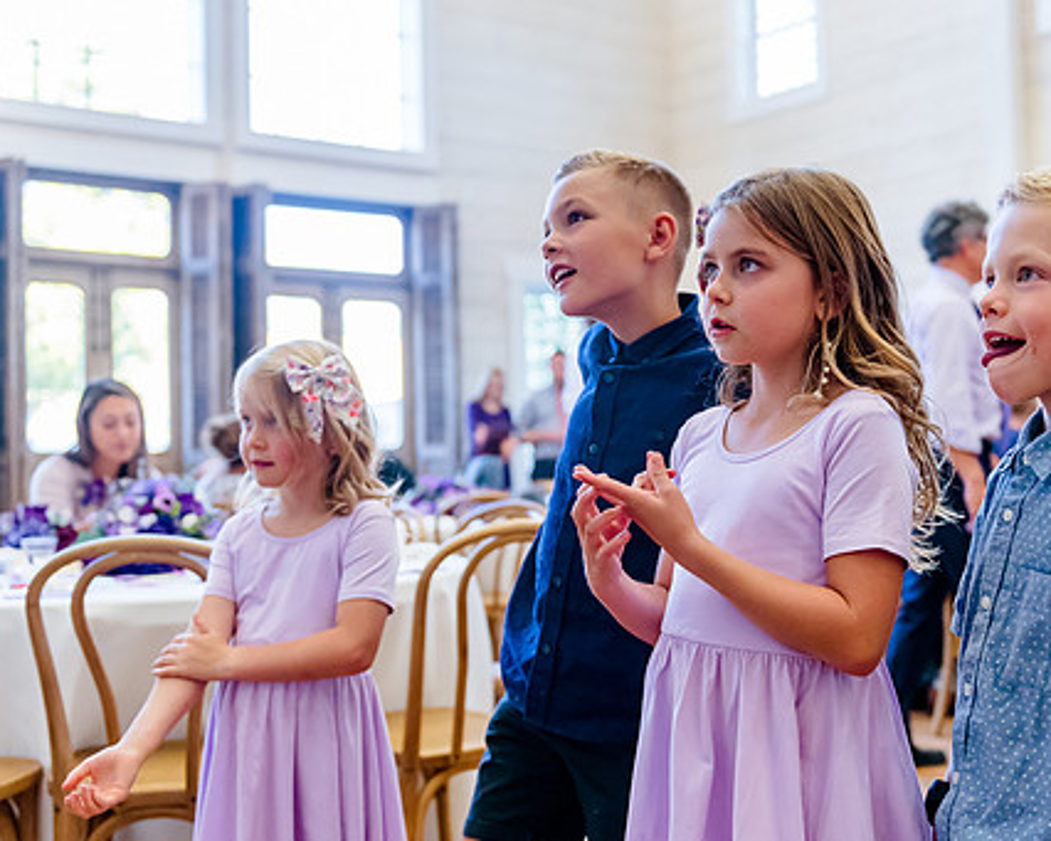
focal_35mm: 46
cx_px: 587
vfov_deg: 32.8
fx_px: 1431
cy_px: 407
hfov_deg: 40.3
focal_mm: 36
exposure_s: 1/640
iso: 2500
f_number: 2.8
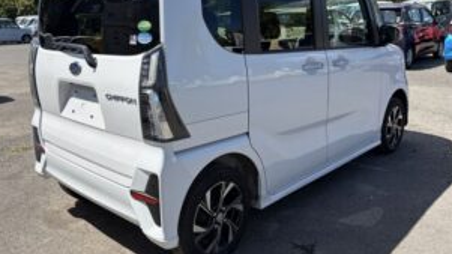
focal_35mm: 33
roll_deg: +1.5
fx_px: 395
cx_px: 215
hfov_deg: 59.5
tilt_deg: -9.8
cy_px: 92
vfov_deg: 35.4
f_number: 1.6
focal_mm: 5.96
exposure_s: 1/2865
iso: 50
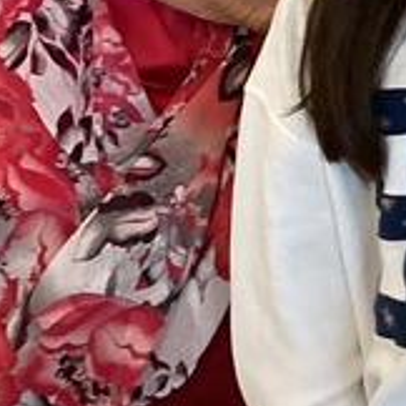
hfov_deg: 12.2
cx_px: 659
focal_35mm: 135
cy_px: -356
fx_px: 1791
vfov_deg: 11.8
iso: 250
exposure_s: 1/50
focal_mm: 3.3
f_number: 2.4
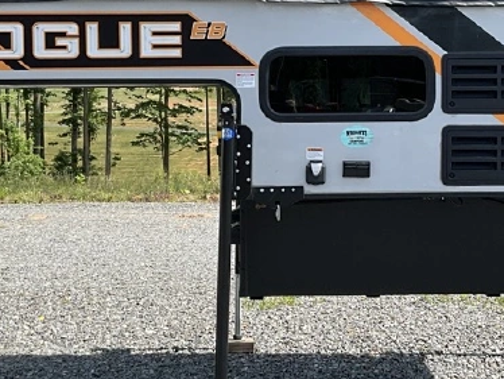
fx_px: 903
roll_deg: +1.2
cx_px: 315
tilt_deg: -1.9
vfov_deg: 23.5
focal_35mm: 62
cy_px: 111
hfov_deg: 31.0
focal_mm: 3
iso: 25
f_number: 1.8
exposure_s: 1/869
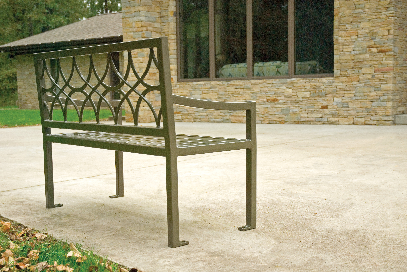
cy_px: 136
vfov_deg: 25.8
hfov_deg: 37.8
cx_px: 204
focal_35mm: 52
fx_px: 594
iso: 100
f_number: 4.2
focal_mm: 35
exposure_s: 1/180
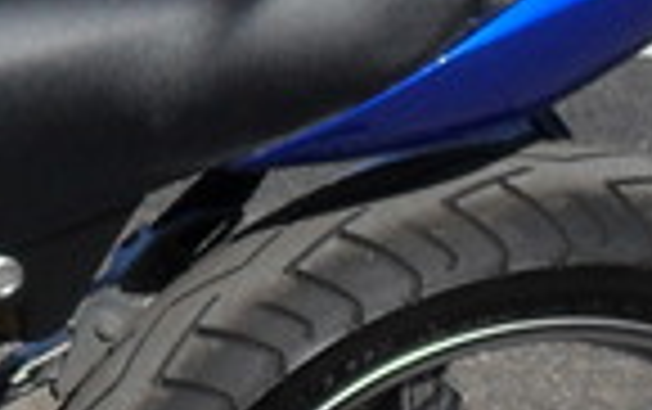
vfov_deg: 3.4
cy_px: 252
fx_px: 6849
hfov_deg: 5.3
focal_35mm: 385
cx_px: -724
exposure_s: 1/750
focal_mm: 11.7
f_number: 4.6
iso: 100
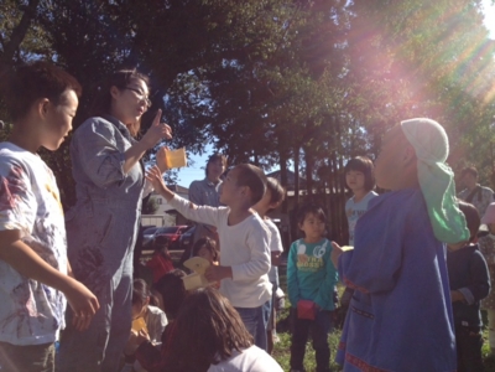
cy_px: 186
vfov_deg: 40.7
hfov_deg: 52.6
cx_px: 248
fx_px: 500
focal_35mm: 35
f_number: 2.4
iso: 50
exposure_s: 1/1493
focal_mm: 4.28
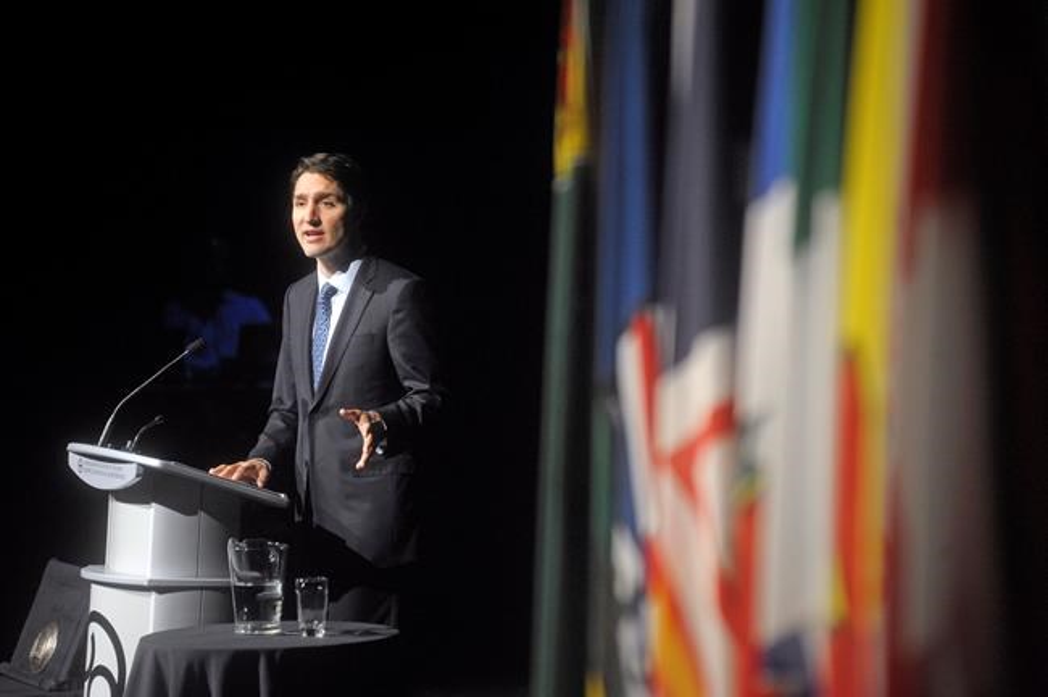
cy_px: 348
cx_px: 524
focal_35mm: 200
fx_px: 5816
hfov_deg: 10.3
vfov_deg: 6.9
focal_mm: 200
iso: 2500
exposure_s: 1/200
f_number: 4.5
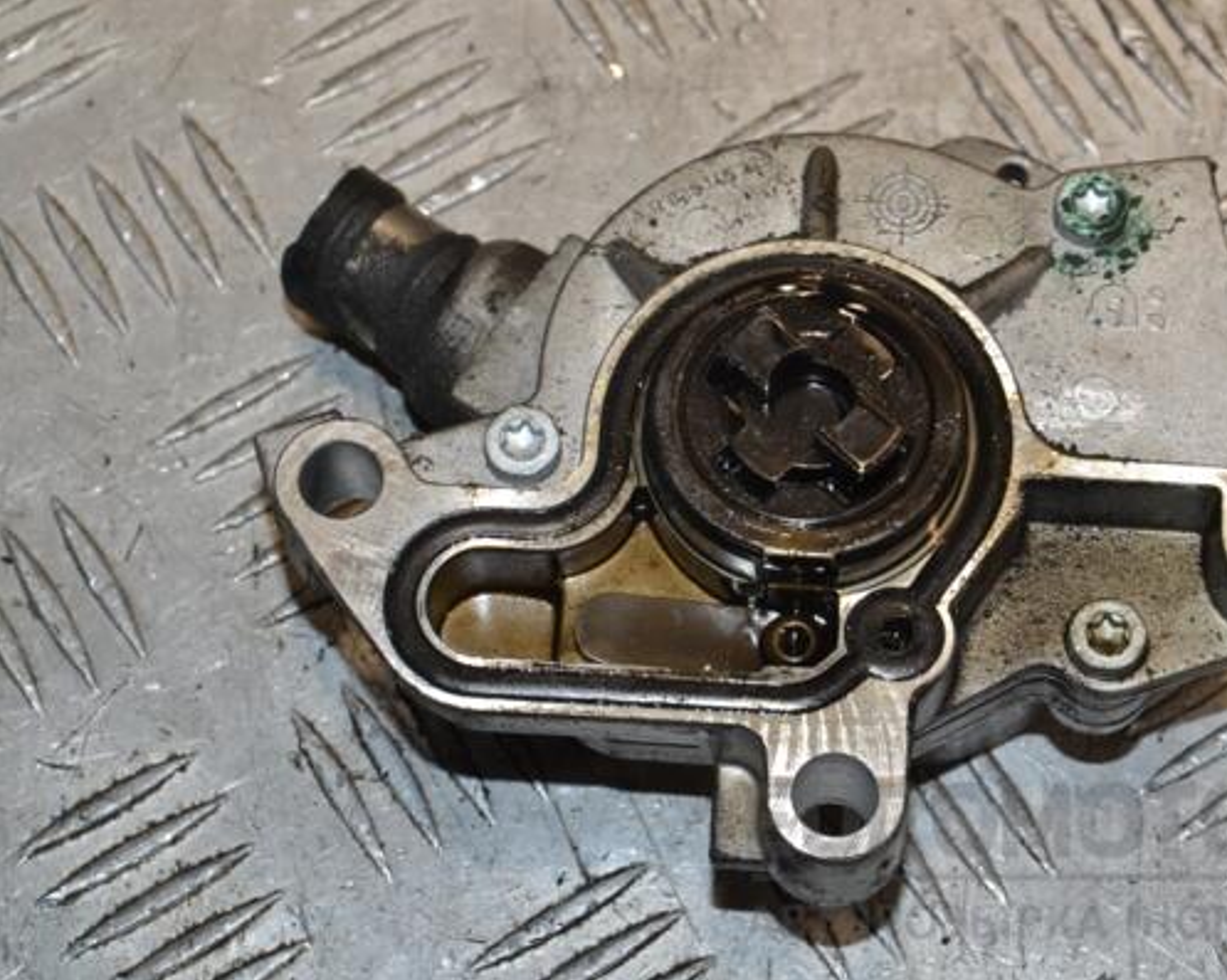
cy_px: 491
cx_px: 699
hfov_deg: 16.2
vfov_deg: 12.9
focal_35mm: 119
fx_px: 4319
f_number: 10
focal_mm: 70
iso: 800
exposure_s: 1/200
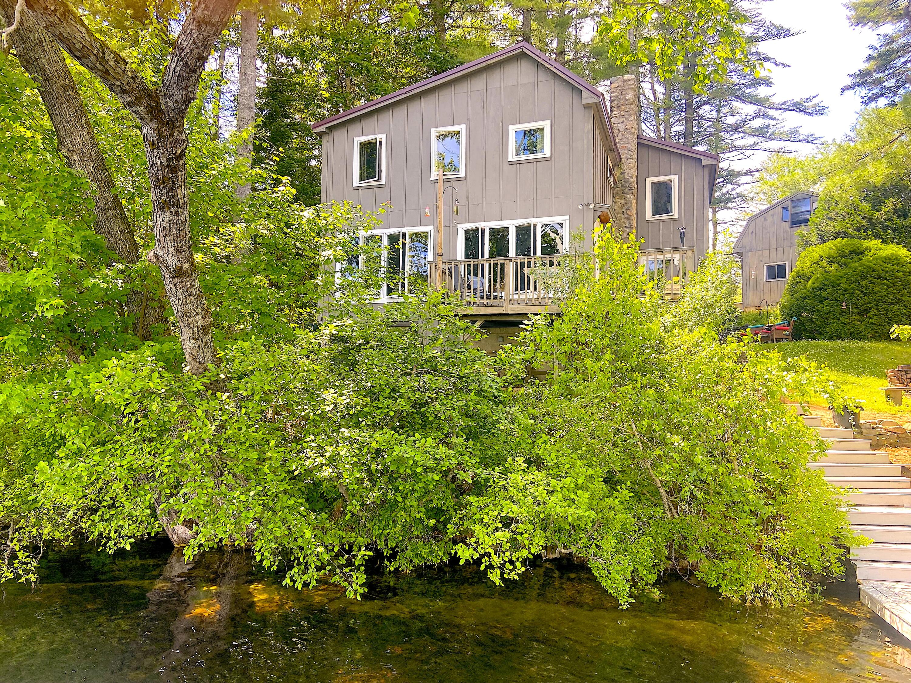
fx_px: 684
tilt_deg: +5.3
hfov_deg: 67.3
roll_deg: -0.6
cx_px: 456
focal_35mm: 26
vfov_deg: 53.1
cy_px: 342
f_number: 1.8
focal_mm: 4.25
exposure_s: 1/223
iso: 32
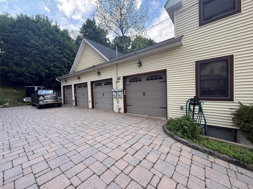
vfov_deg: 85.7
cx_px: 126
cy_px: 94
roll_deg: +1.7
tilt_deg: +0.7
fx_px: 102
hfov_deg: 102.1
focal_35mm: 14
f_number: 2.2
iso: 50
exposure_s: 1/198
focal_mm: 2.22
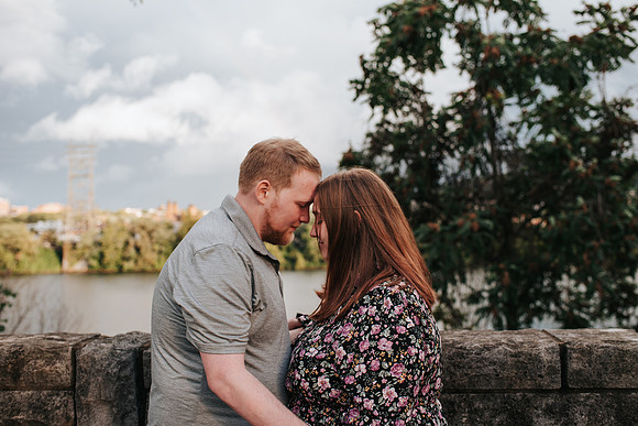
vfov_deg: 36.3
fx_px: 650
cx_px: 319
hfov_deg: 52.3
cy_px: 213
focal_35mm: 37
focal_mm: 35
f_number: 3.2
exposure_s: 1/400
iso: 160
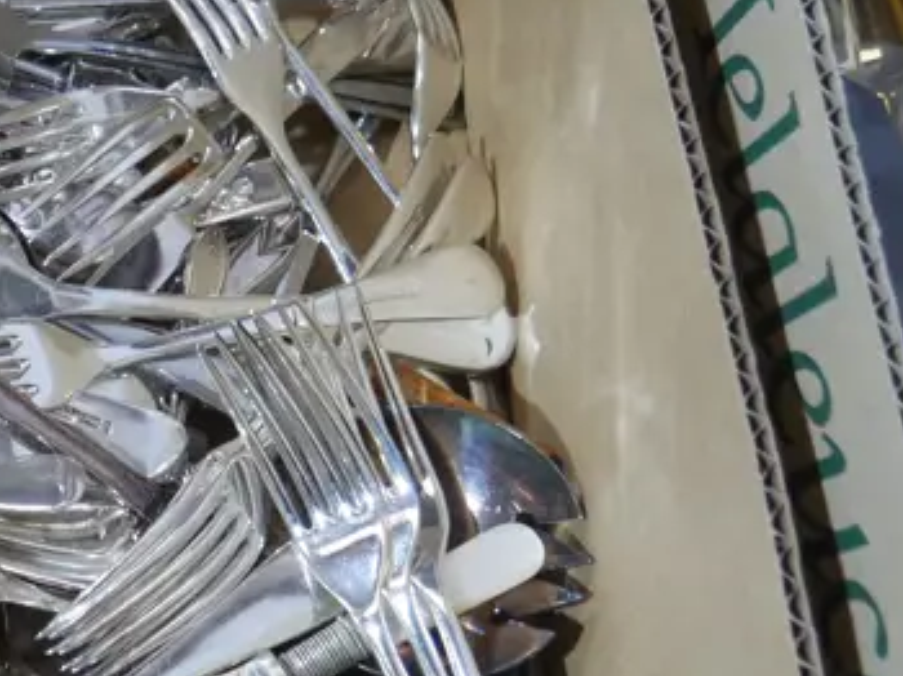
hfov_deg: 22.0
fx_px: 2138
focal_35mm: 82
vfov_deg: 18.0
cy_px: 379
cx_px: -196
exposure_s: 1/60
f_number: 3.5
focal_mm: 14
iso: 1250
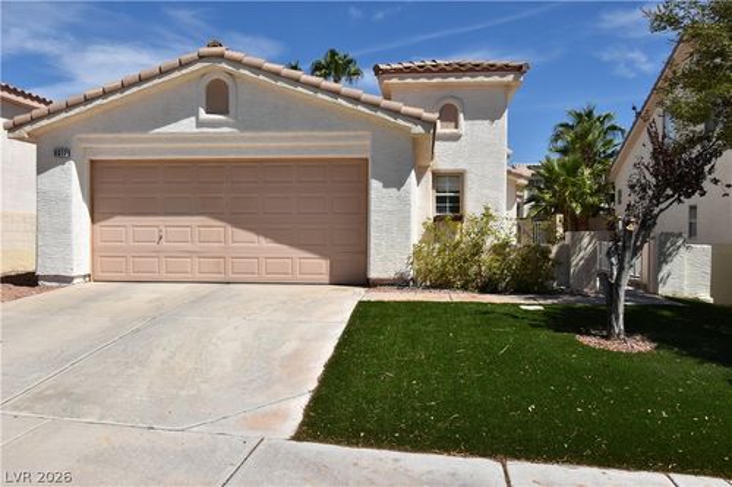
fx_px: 610
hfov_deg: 61.9
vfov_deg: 43.6
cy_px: 244
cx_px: 366
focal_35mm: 30
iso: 200
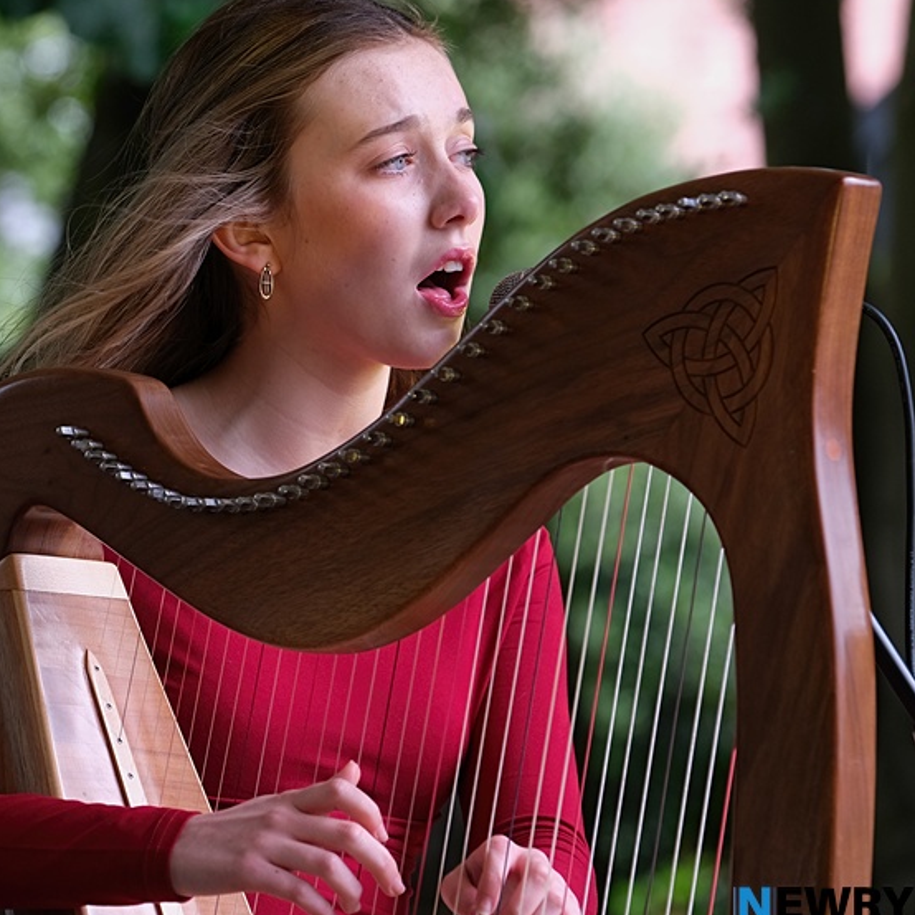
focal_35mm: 277
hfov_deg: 6.3
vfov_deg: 6.3
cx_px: 256
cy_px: 462
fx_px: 8284
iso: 400
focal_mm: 129.2
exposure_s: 1/180
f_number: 4.5
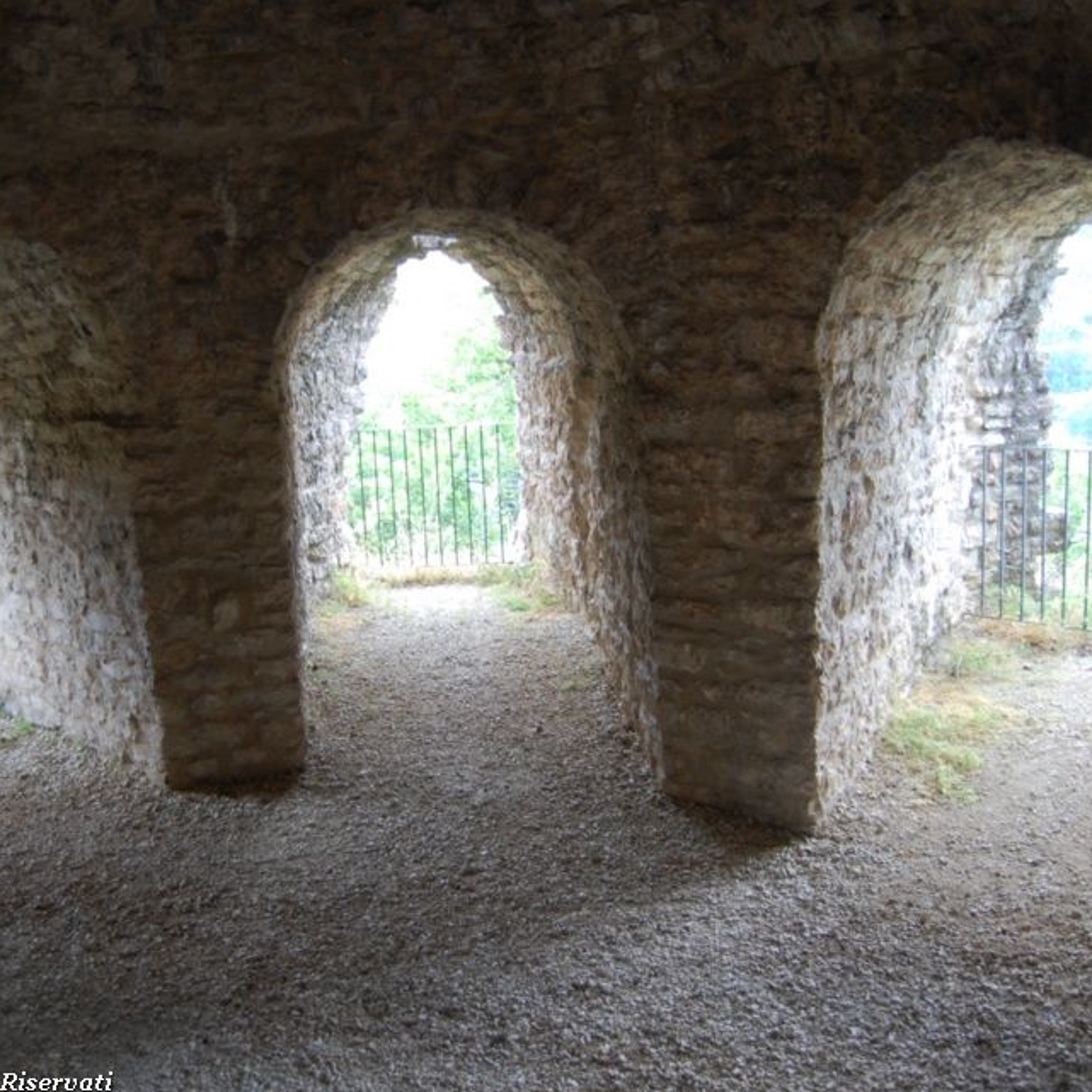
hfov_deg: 46.8
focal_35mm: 35
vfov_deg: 47.2
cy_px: 550
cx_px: 409
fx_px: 1249
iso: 400
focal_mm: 18
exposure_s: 1/40
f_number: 3.5
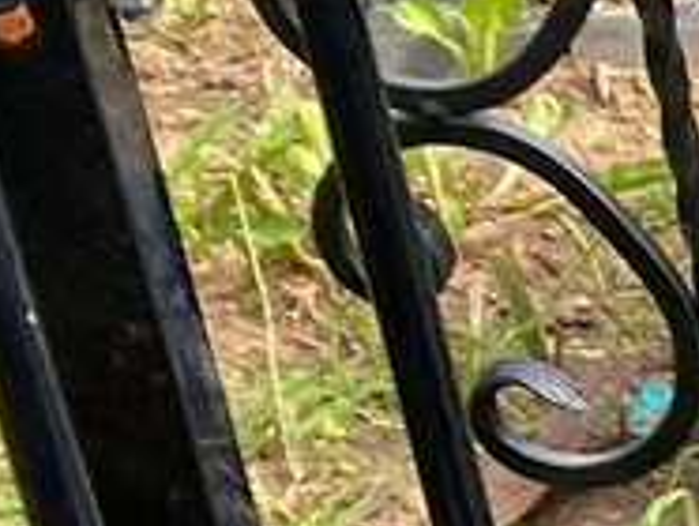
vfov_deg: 6.7
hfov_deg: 7.5
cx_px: 2631
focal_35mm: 201
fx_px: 4064
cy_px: 1627
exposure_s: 1/469
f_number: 1.8
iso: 32
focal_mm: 4.25
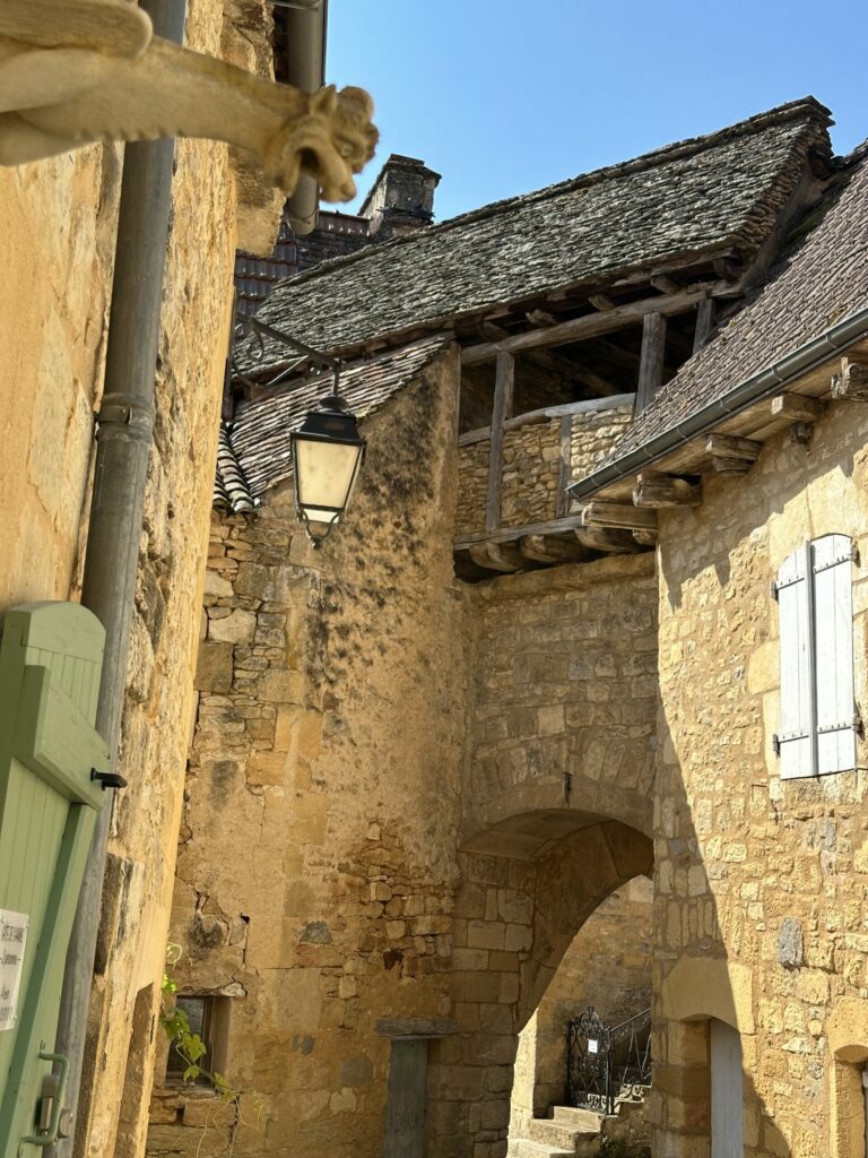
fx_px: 1605
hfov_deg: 30.3
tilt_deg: +13.9
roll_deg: -3.7
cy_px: 579
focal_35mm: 48
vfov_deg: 39.7
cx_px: 434
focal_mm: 6.86
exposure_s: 1/1667
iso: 64
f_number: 1.78
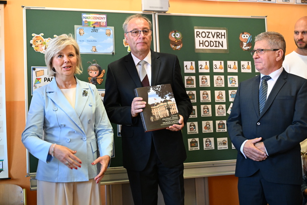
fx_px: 418
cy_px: 102
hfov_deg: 40.3
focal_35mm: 49
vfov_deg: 27.5
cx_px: 154
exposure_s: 1/250
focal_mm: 49
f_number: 3.5
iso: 5000
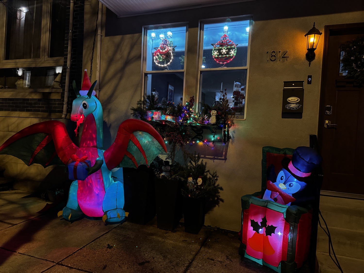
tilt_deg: -2.1
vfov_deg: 56.8
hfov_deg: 71.6
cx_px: 182
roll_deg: -3.0
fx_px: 252
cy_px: 136
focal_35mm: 24
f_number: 1.78
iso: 1000
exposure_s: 1/30
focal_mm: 6.76
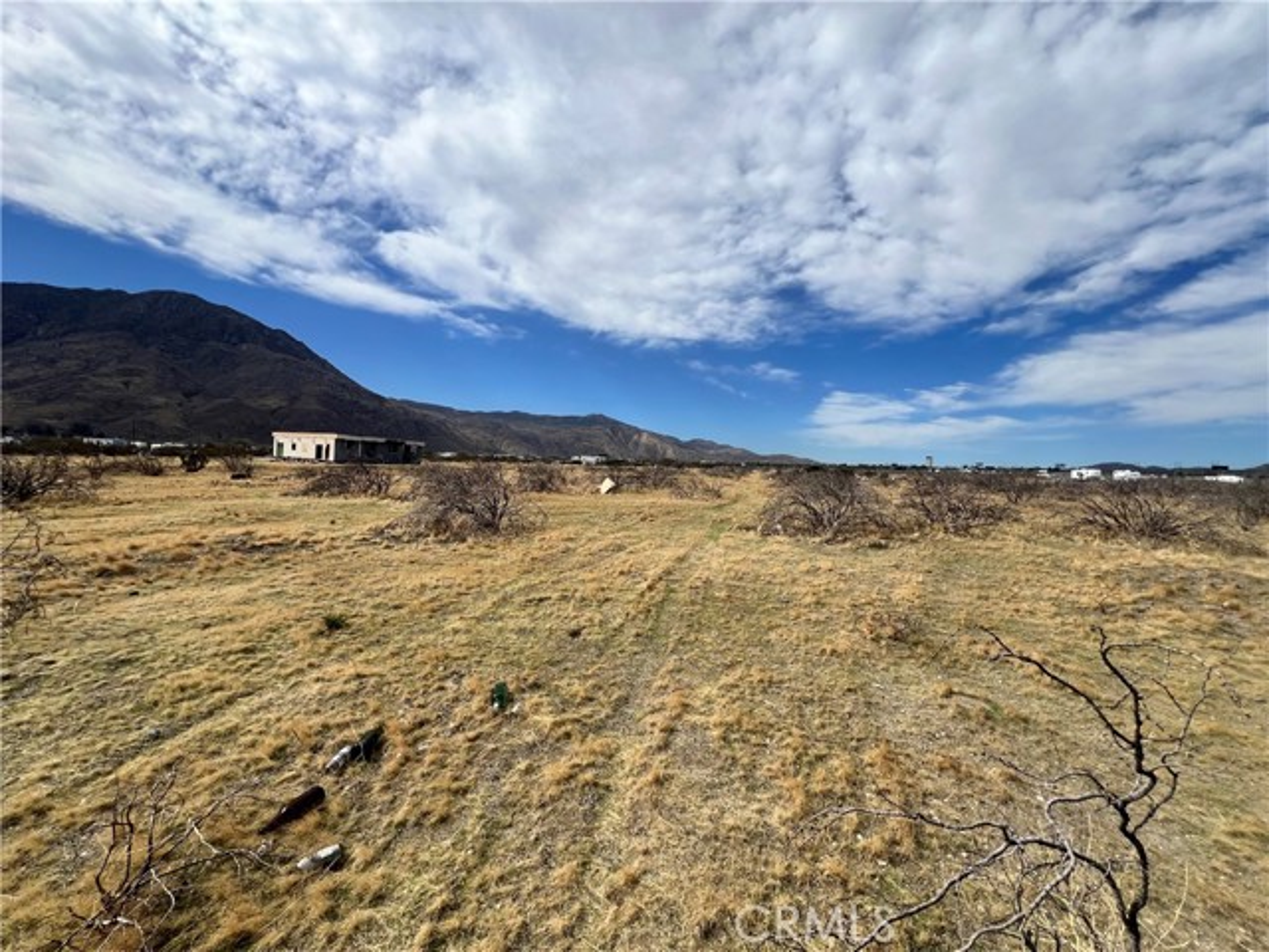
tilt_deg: -2.6
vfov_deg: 89.9
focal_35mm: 13
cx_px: 634
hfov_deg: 106.2
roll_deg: -5.3
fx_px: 477
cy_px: 476
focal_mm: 1.57
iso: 32
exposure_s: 1/2597
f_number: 1.8
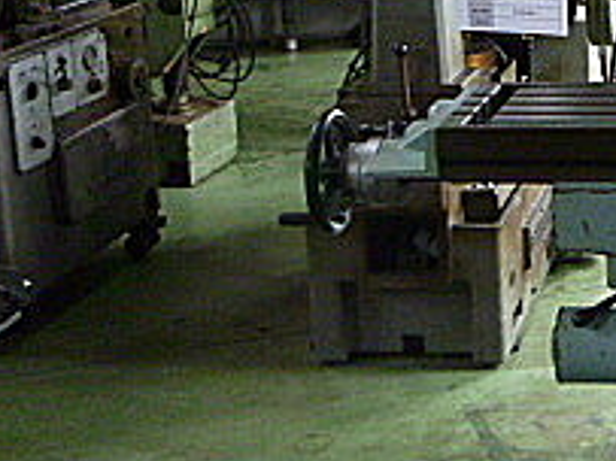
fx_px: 1405
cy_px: 79
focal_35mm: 79
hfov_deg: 22.3
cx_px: 792
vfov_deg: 18.4
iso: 400
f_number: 2.8
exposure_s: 1/10
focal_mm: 4.5
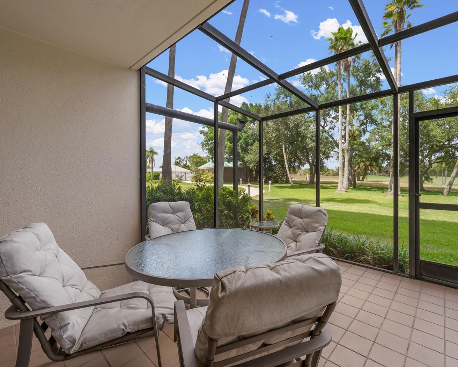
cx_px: 246
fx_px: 217
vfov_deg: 80.4
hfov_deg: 92.9
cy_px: 183
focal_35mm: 16
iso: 400
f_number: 7.1
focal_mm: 14
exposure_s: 1/400
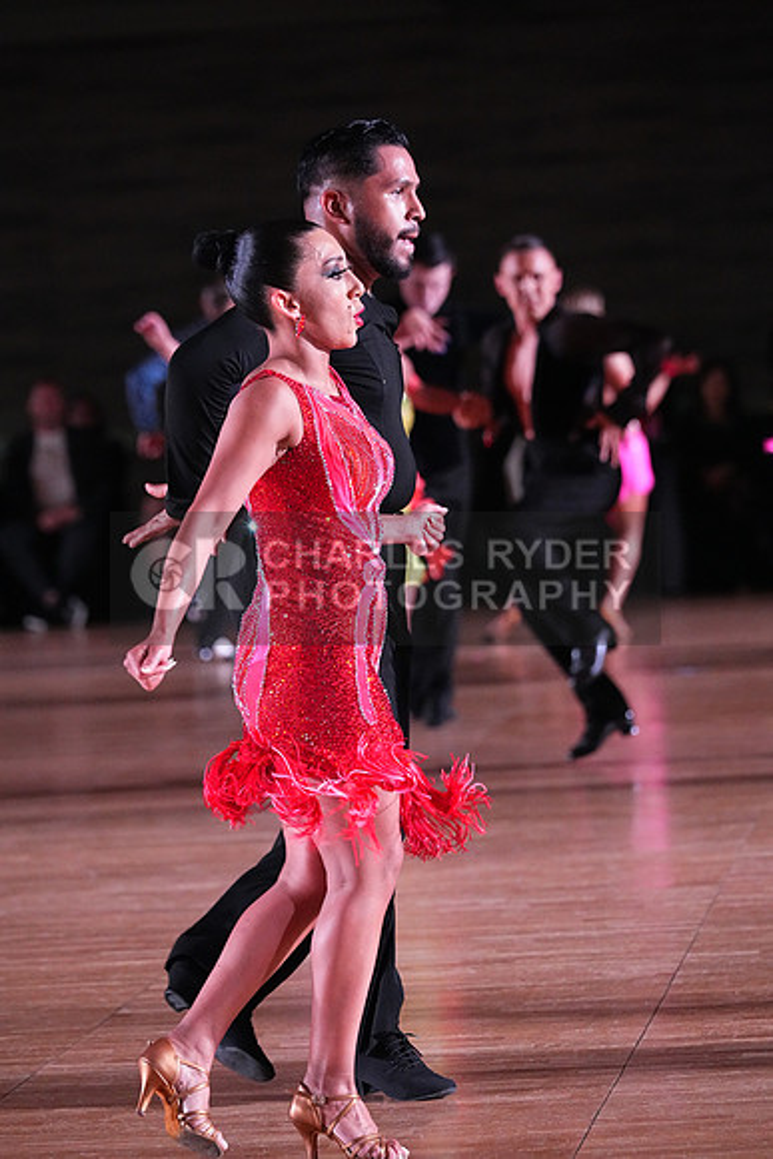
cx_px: 386
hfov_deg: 6.9
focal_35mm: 200
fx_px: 6437
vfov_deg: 10.3
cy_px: 580
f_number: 5
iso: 10000
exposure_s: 1/400
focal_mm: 200
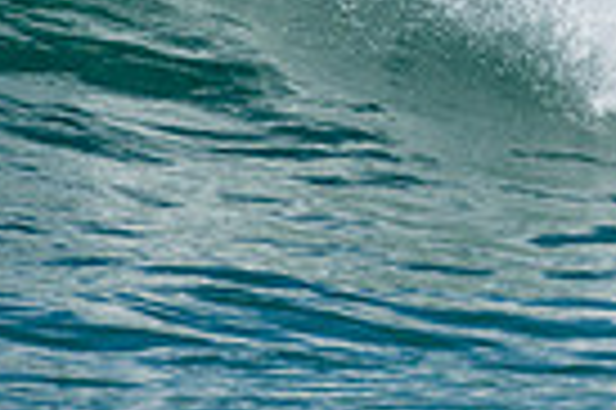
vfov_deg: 0.5
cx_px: 800
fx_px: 43376
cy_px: -187
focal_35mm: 2538
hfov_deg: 0.8
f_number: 5.6
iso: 280
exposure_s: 1/2000
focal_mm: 400
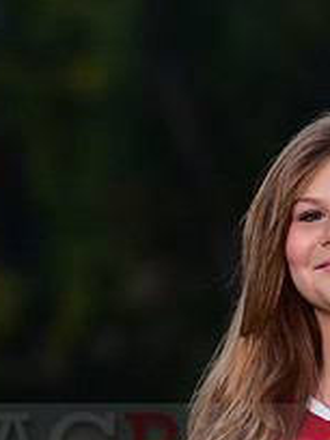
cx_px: 353
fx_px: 6266
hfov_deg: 3.0
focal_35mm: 493
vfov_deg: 4.0
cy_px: 434
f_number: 4.5
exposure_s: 1/250
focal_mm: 180
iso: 640
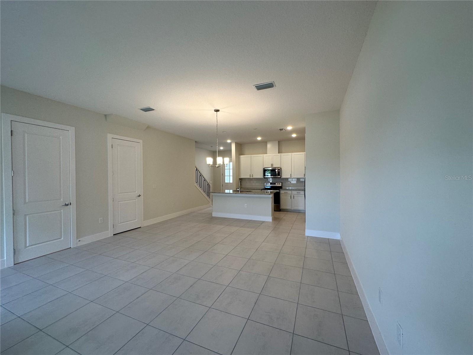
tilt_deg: -1.6
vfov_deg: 85.7
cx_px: 236
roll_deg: +0.3
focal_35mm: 14
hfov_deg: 102.1
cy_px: 178
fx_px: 191
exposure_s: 1/120
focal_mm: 2.22
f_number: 2.2
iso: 125
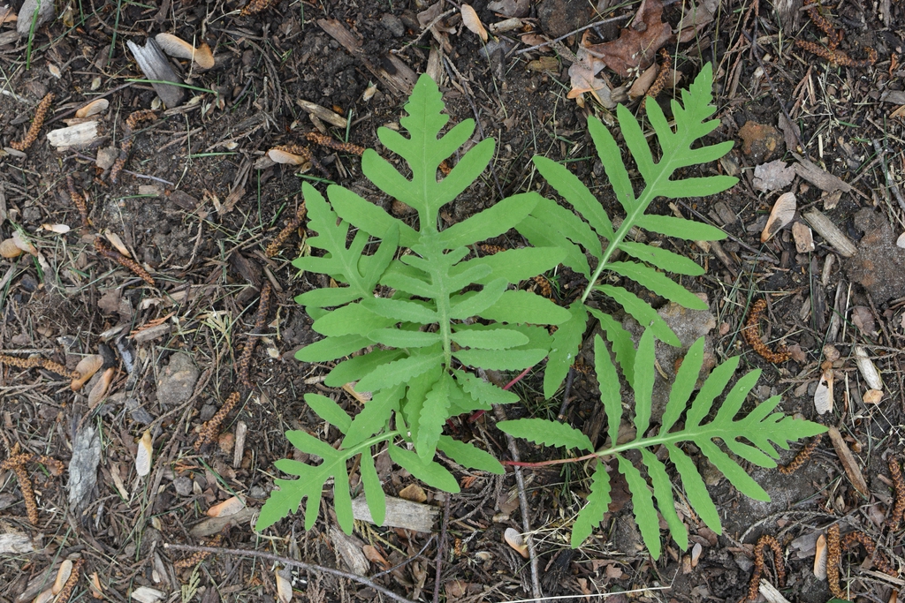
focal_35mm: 60
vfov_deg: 22.6
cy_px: 302
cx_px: 452
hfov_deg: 33.4
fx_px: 1508
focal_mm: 40
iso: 720
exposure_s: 1/60
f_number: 9
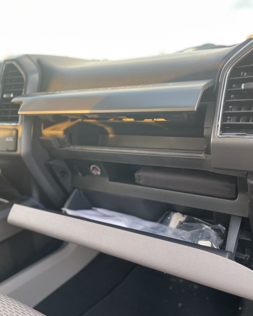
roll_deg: -0.1
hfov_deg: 51.5
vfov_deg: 62.1
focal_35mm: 28
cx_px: 124
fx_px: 262
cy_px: 170
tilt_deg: -14.9
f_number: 1.6
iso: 100
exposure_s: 1/121
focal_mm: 4.2
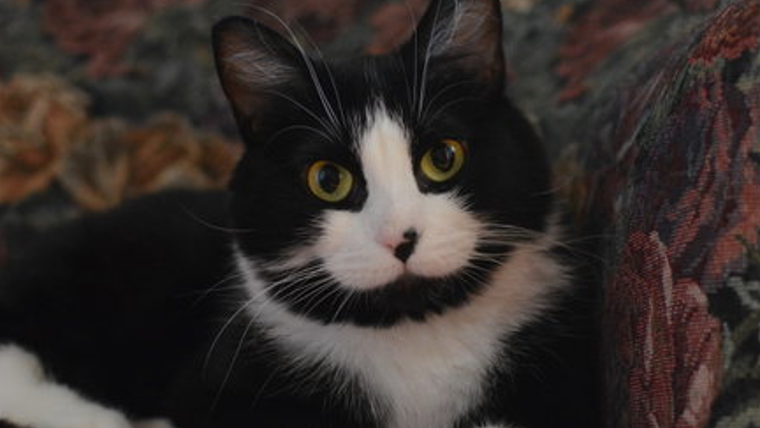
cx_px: 352
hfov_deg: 33.0
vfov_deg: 18.9
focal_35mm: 64
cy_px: 239
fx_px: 1282
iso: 3200
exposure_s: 1/50
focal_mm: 35
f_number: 3.2
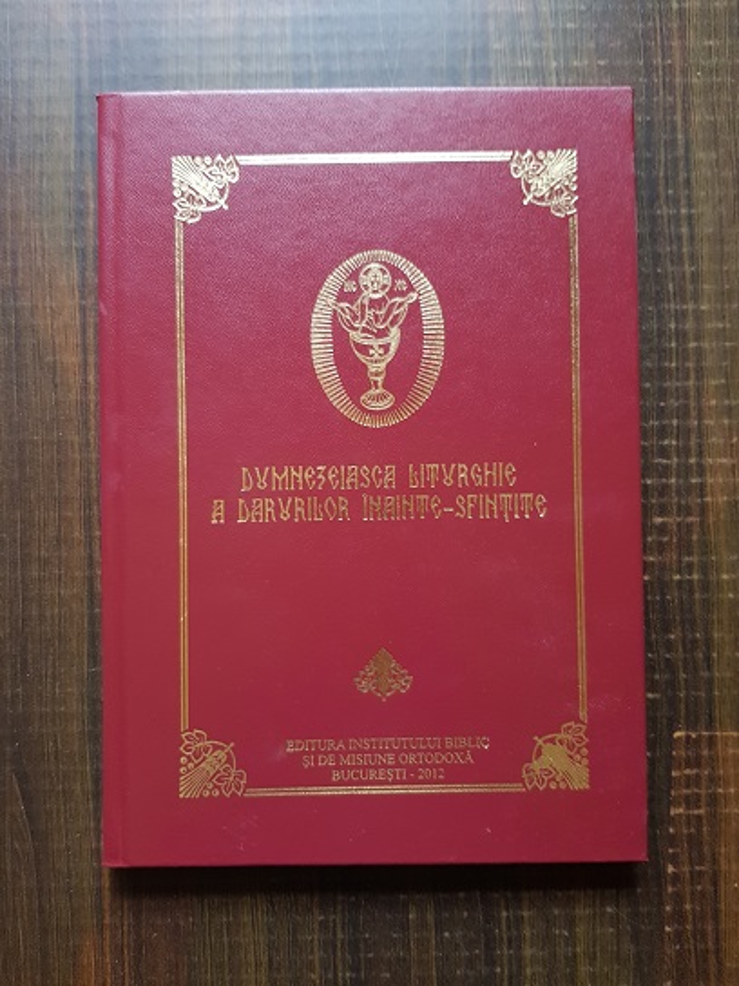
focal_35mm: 26
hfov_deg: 53.1
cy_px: 493
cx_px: 370
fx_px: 740
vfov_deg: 67.3
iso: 200
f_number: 1.7
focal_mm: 4.3
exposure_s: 1/16
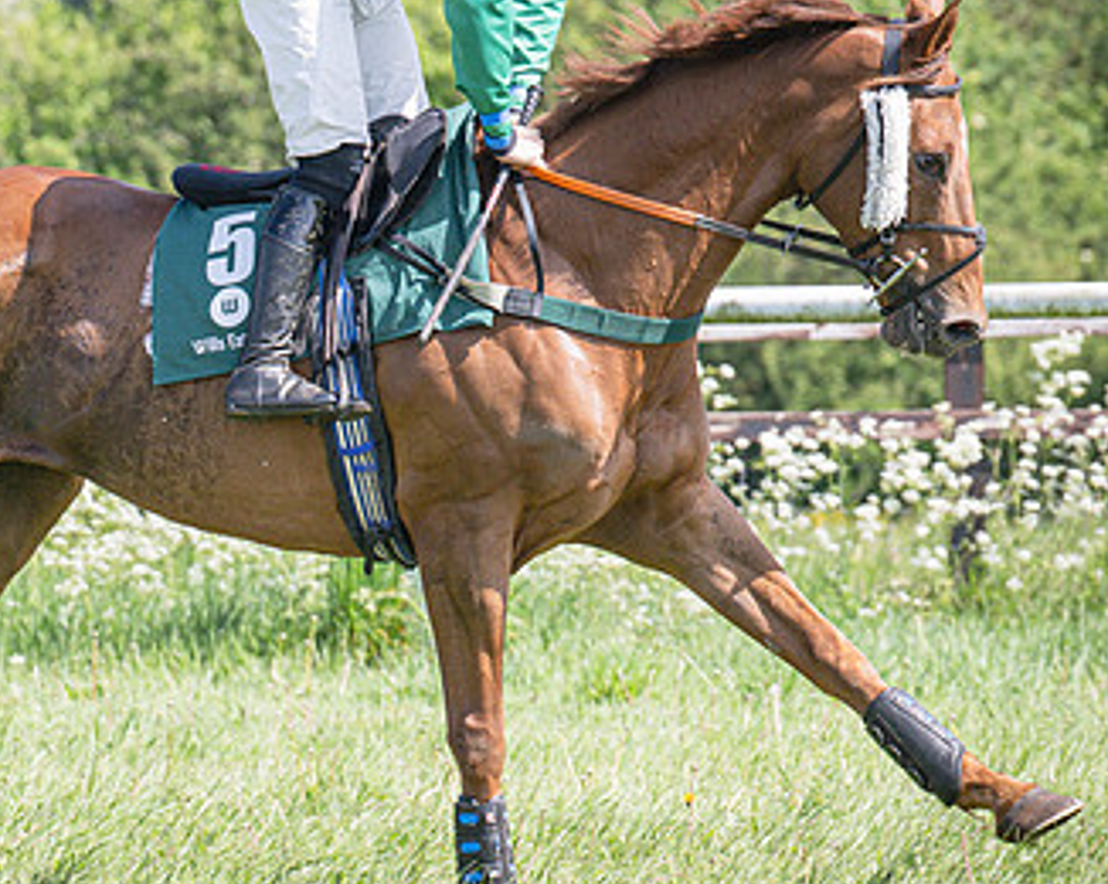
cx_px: 316
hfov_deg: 5.3
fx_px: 11922
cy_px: 388
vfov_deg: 4.2
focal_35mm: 364
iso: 400
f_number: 4.5
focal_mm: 125
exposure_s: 1/1600
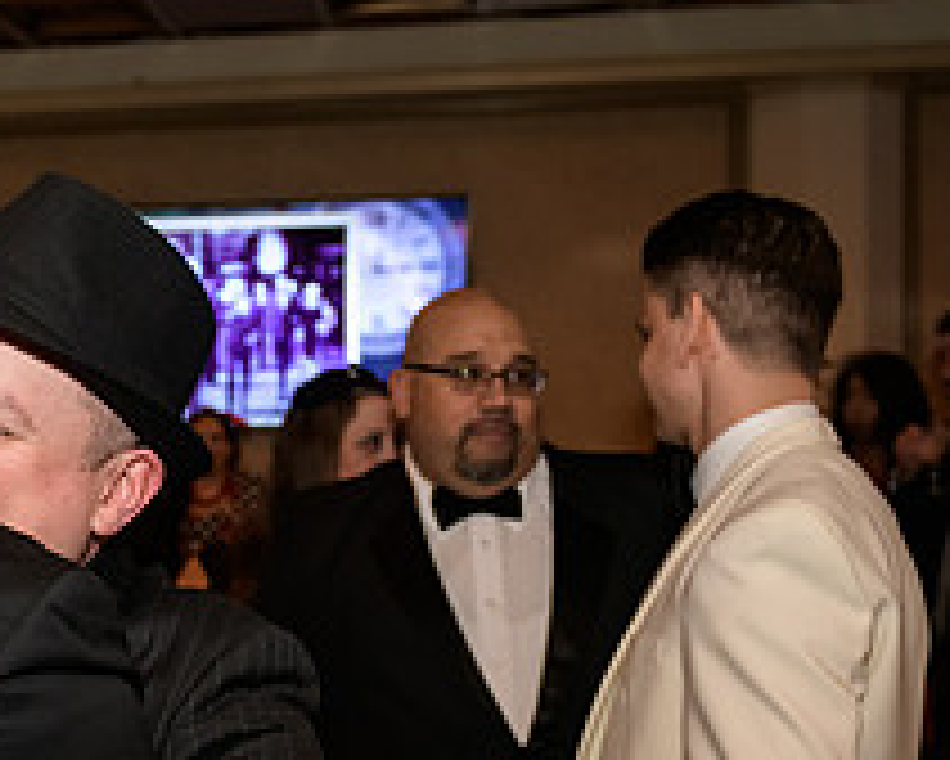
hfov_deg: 26.9
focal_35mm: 67
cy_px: 479
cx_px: 18
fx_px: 1885
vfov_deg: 22.8
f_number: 3.2
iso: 1600
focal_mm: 26
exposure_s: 1/125
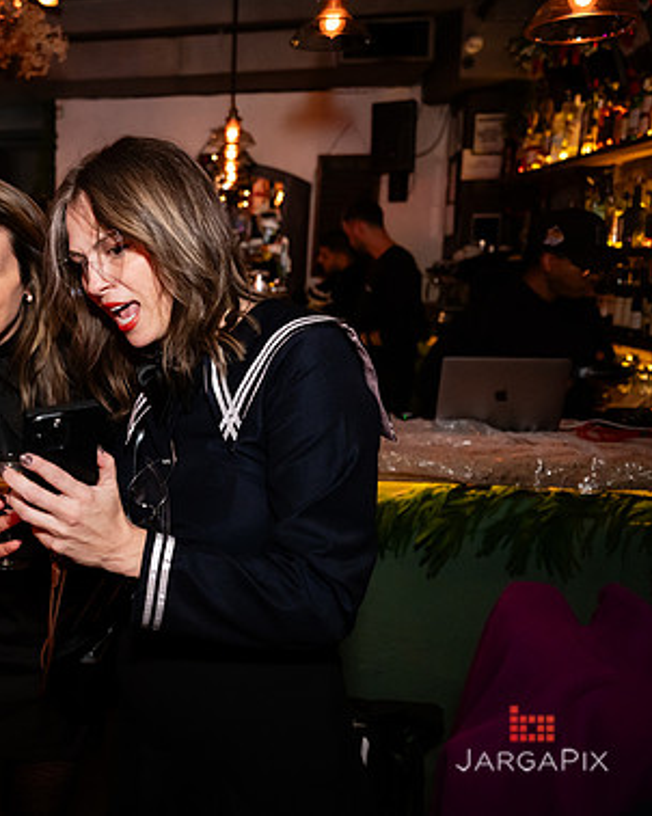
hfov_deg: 38.6
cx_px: 37
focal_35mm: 35
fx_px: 845
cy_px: 400
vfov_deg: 51.6
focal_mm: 24
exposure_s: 1/100
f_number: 3.2
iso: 3200
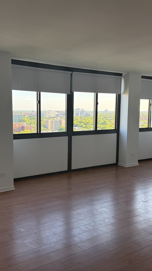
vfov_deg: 56.6
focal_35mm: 35
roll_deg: -0.6
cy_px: 136
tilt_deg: -5.0
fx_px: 251
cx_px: 66
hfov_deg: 33.7
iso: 100
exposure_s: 1/365
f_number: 1.78
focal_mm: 6.76
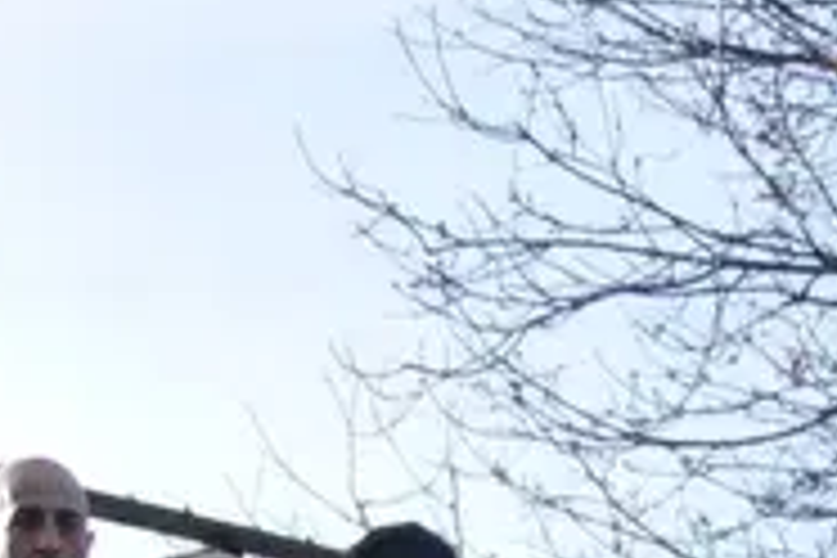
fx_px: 5835
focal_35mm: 251
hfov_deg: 7.9
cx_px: 1624
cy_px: 1492
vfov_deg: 5.2
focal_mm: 26
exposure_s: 1/4000
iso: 800
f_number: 3.8
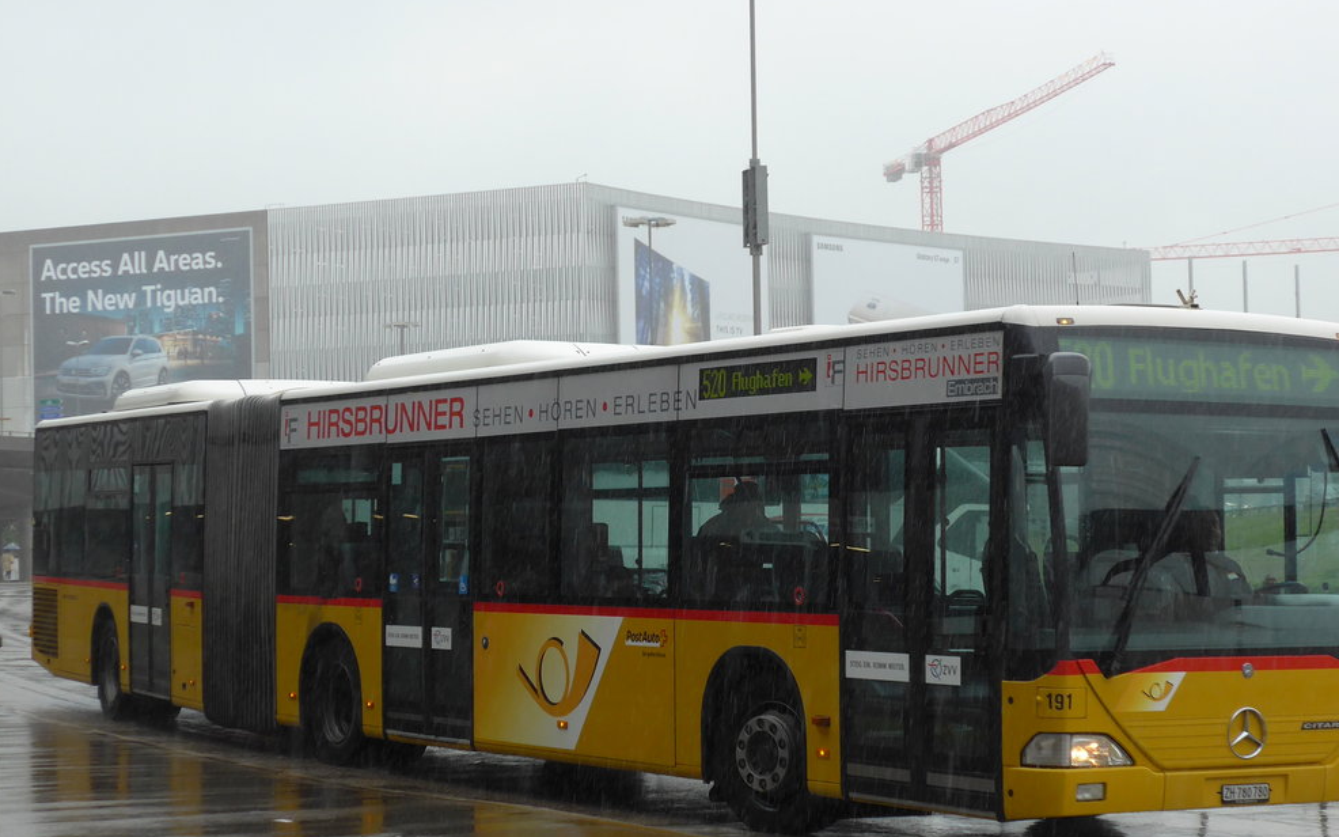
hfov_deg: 25.8
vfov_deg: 16.3
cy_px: 444
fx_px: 2919
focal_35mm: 80
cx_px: 741
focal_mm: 12.7
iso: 160
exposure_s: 1/320
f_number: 3.7
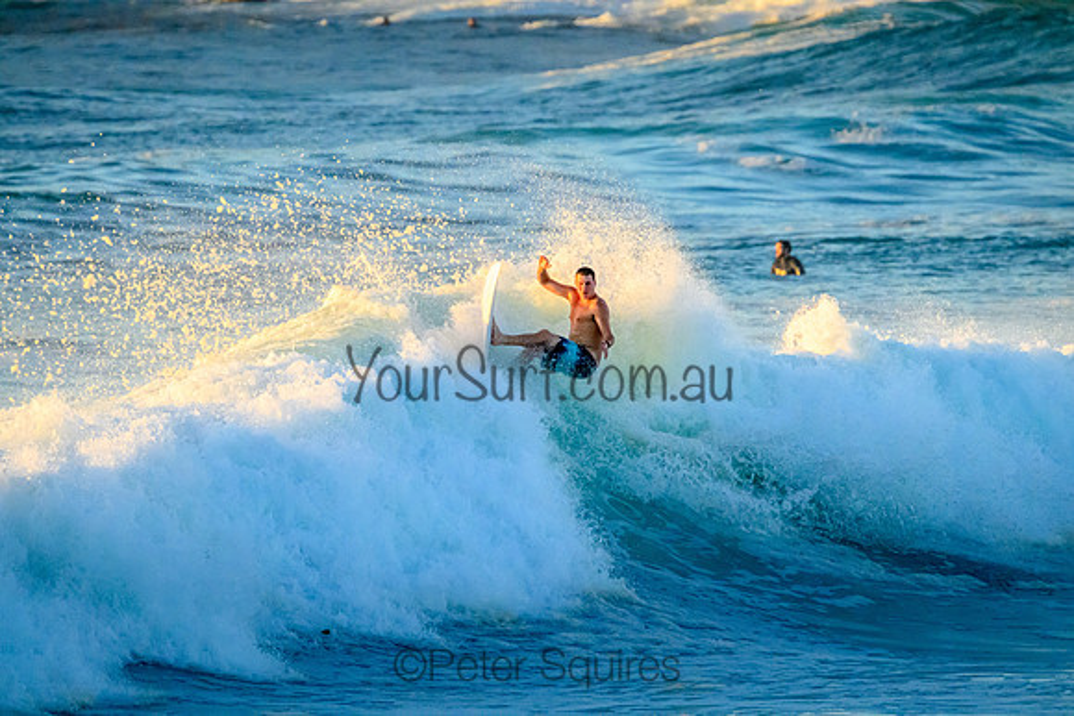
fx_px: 23871
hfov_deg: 2.6
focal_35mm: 800
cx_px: 537
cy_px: 358
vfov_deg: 1.7
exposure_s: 1/2000
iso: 6400
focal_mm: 800
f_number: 11
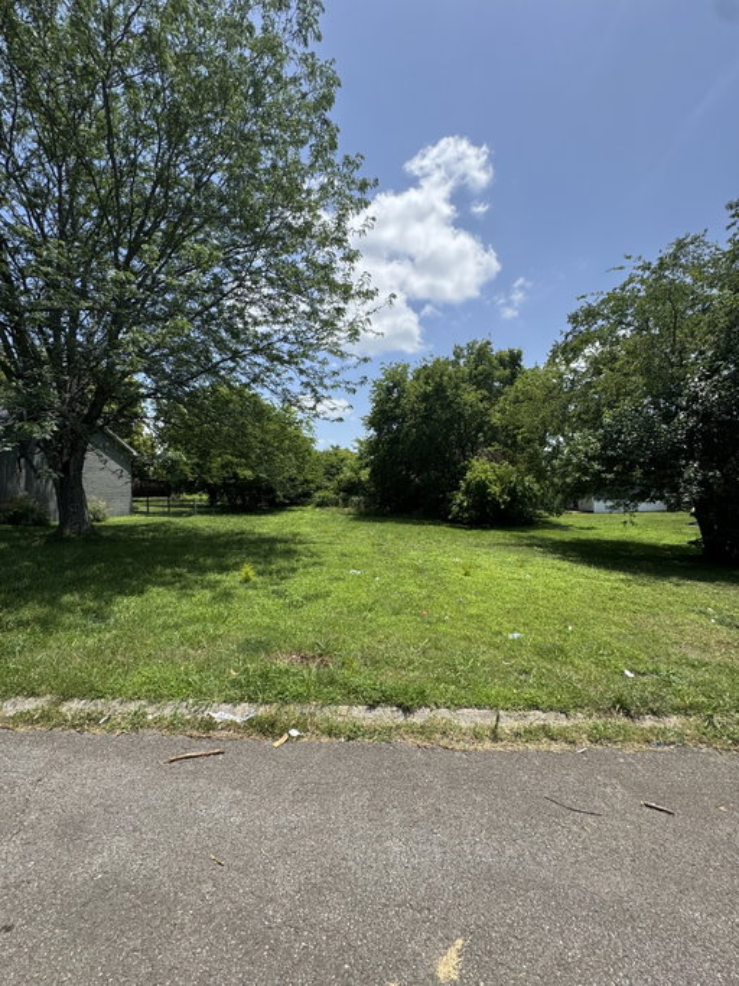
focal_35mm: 14
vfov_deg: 102.1
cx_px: 370
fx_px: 399
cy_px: 493
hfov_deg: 85.7
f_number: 2.2
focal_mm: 2.22
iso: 50
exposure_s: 1/1748
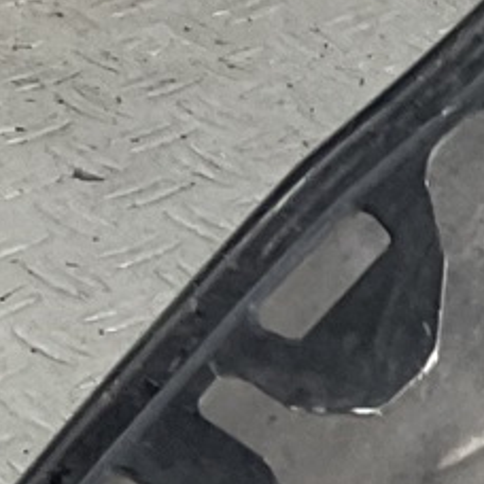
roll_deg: -16.2
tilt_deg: -36.2
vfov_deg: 7.5
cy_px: 824
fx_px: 3591
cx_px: 1628
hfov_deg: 6.7
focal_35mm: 227
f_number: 1.8
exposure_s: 1/157
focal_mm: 3
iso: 16
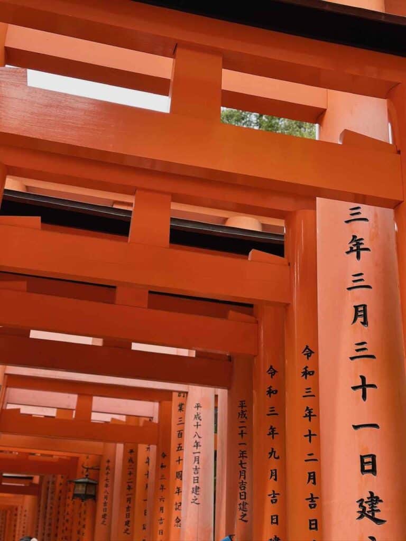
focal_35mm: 48
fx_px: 751
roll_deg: -3.3
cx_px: 203
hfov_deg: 30.3
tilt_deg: +20.6
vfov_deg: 39.7
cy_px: 270
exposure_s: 1/524
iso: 80
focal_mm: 6.86
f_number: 1.78
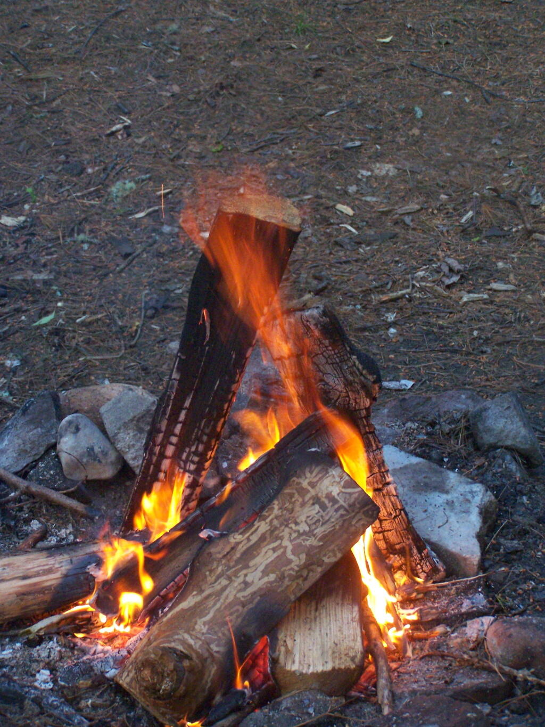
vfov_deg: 23.8
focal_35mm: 82
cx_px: 272
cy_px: 364
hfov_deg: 18.0
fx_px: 1721
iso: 400
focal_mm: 13.7
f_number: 3.2
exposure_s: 1/50
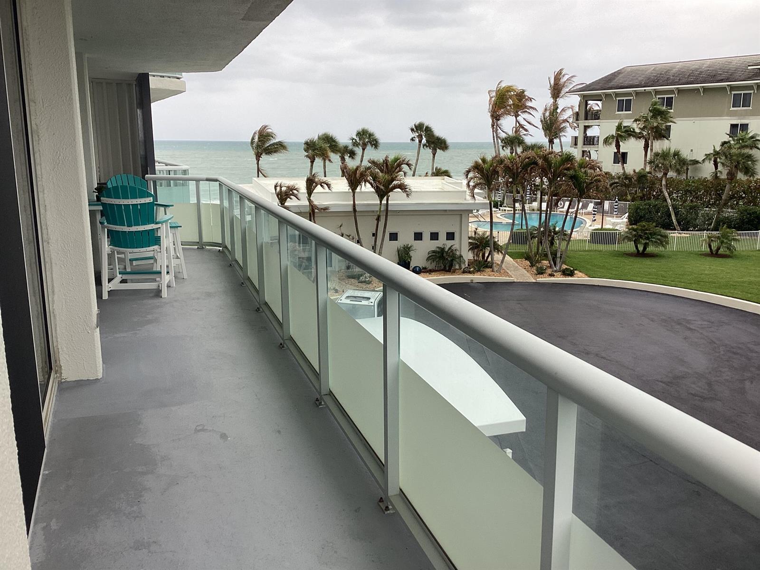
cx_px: 380
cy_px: 285
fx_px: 681
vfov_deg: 45.4
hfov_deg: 58.4
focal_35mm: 31
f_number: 2.4
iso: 25
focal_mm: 3.3
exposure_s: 1/177
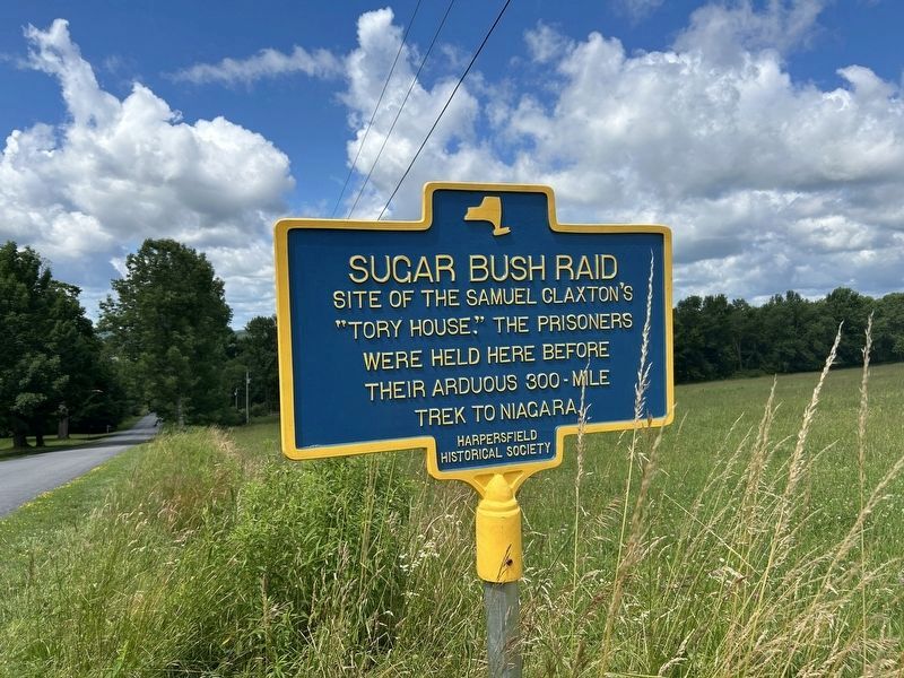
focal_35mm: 26
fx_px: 679
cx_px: 452
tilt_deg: -0.8
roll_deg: +1.2
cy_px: 339
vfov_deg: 53.1
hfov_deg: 67.3
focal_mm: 5.7
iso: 50
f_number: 1.5
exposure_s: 1/4630
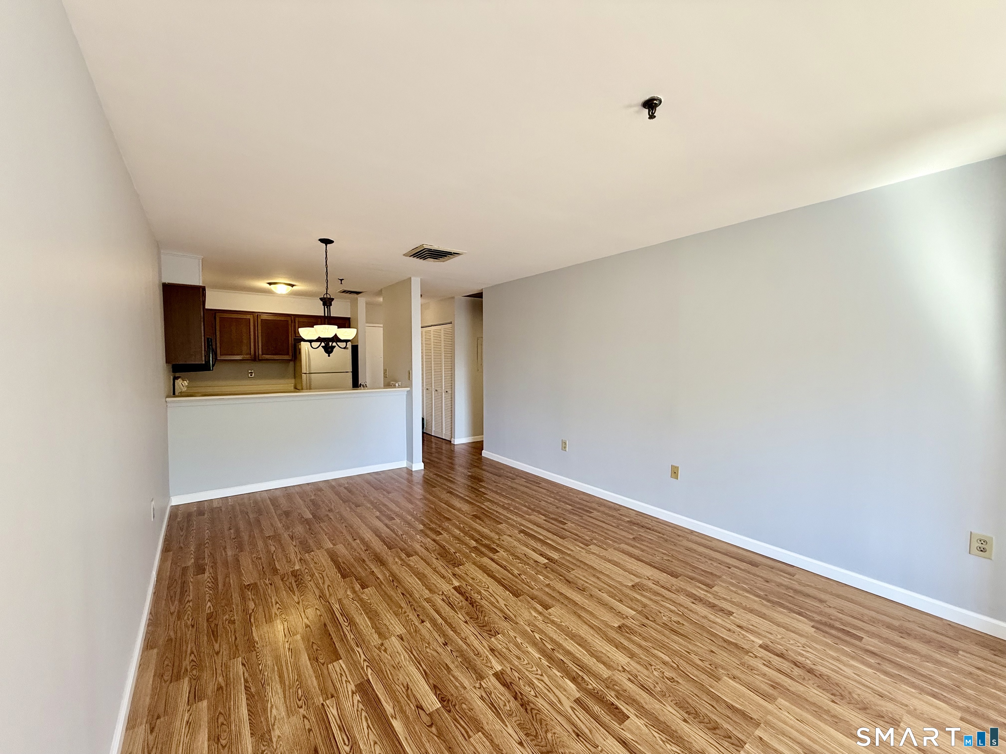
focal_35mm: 14
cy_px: 377
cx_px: 503
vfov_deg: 85.7
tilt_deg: -2.1
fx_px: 407
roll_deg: +0.4
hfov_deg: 102.1
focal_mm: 2.22
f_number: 2.2
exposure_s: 1/120
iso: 160
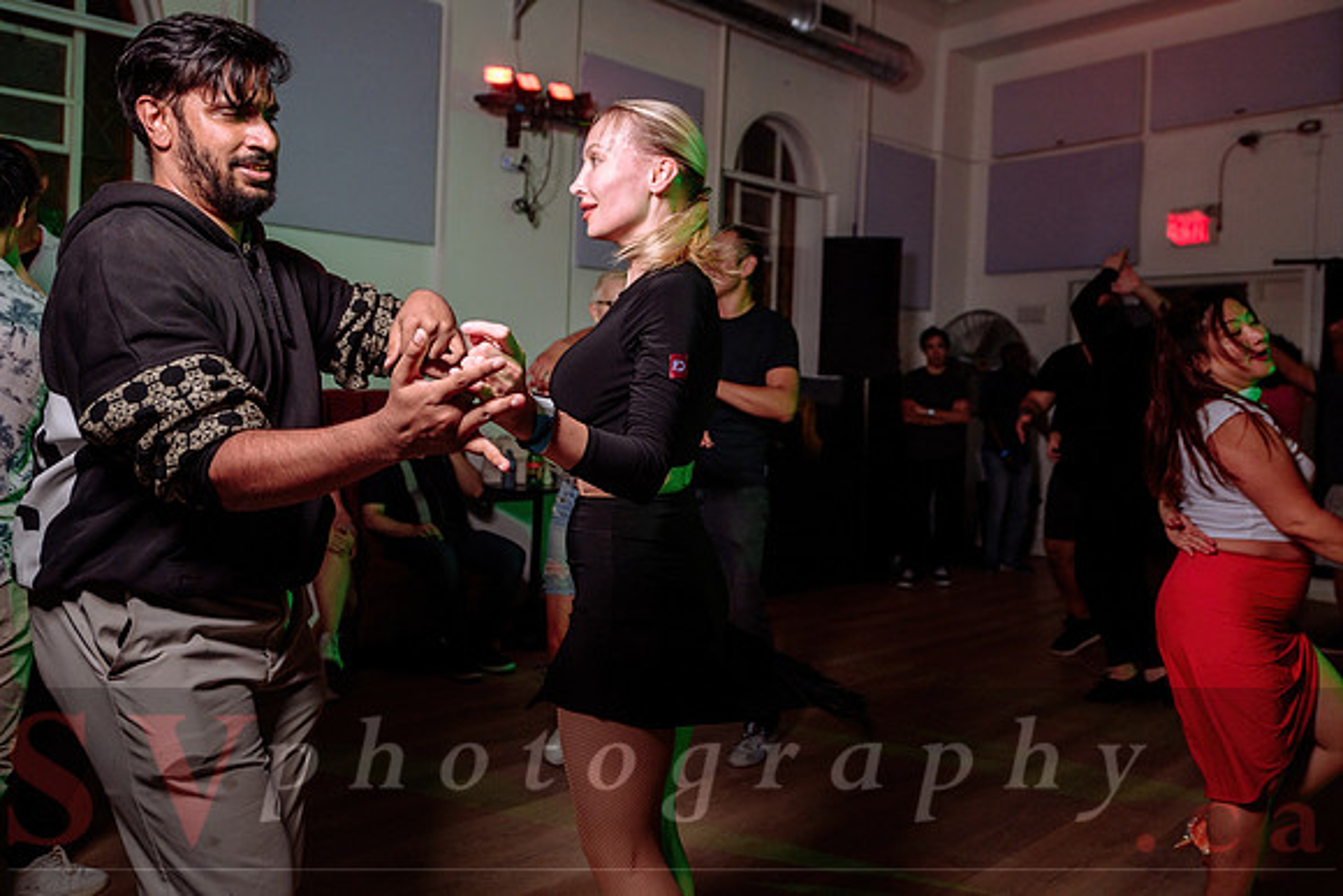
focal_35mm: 27
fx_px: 1024
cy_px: 384
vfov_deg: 47.1
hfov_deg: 66.5
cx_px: 672
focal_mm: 24
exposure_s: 1/60
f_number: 2.8
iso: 800
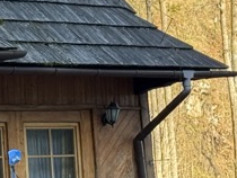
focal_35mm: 234
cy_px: 59
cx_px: -174
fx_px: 1604
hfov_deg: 8.2
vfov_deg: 6.4
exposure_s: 1/379
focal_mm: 6.76
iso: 80
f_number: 1.78
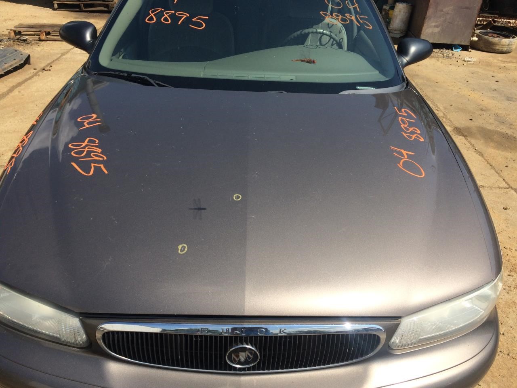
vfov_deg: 48.2
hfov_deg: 61.7
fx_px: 433
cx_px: 258
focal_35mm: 29
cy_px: 194
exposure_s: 1/2283
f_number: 2.2
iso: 32
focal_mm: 4.15
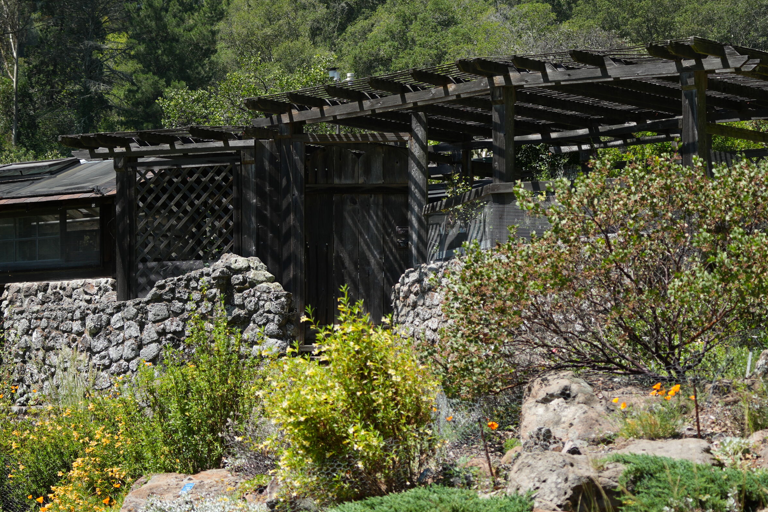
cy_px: 218
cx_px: 412
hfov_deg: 22.4
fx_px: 1941
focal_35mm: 91
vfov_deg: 15.0
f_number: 4.5
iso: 125
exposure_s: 1/500
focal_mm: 50
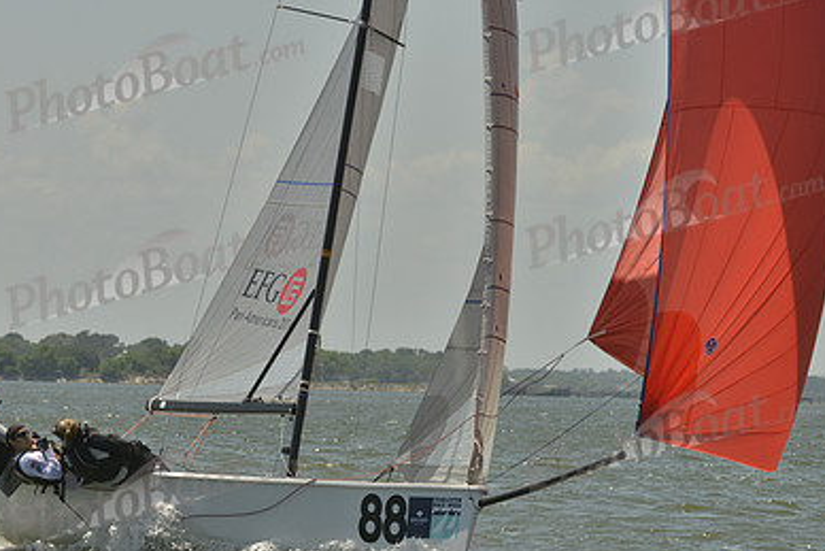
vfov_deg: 4.2
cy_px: 354
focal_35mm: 329
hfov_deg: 6.3
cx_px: 417
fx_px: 7542
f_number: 9
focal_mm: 220
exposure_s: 1/1600
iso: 280
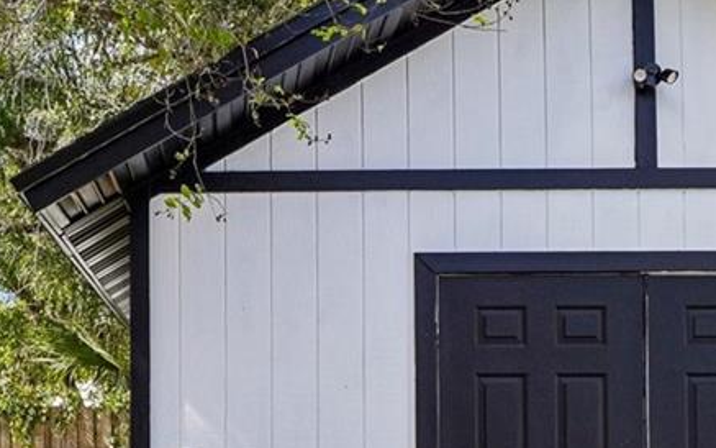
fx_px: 1093
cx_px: 177
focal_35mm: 56
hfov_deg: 35.5
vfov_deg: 22.2
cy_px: 451
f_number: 8
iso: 100
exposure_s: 1/125
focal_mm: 10
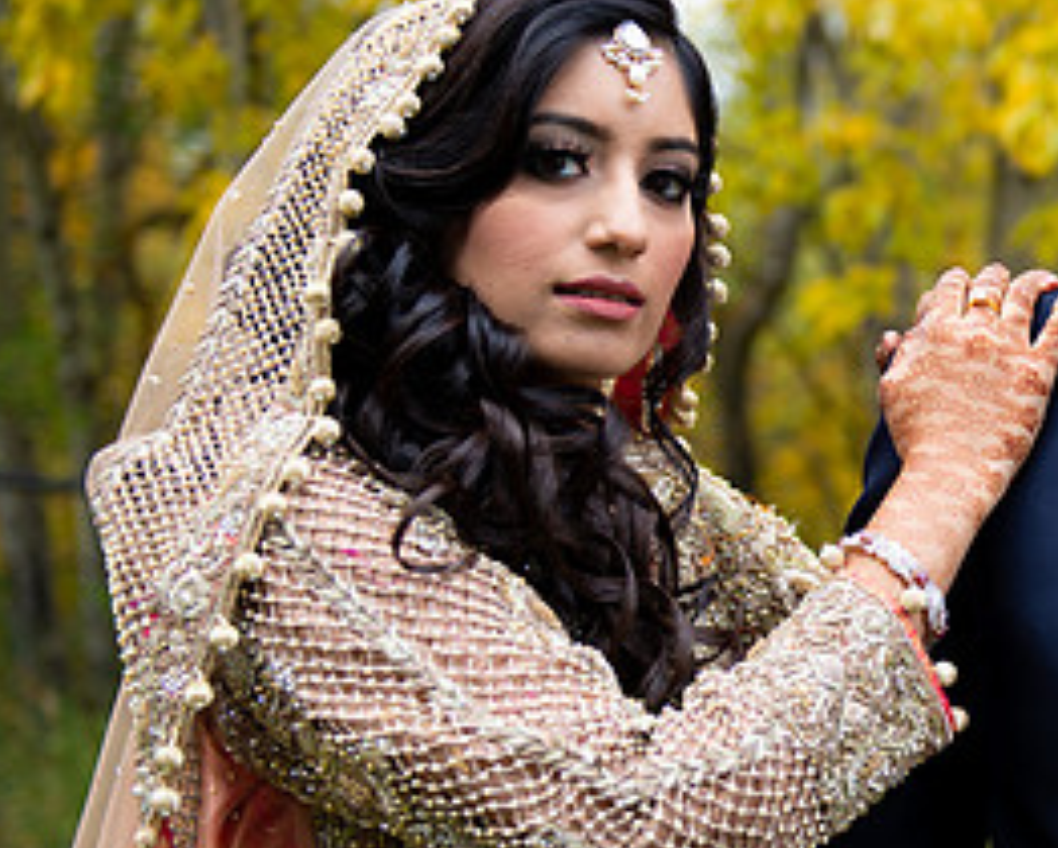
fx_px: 3040
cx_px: 1032
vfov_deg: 15.9
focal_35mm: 97
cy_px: 418
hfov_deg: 19.2
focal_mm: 42
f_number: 2.8
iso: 100
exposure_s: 1/200
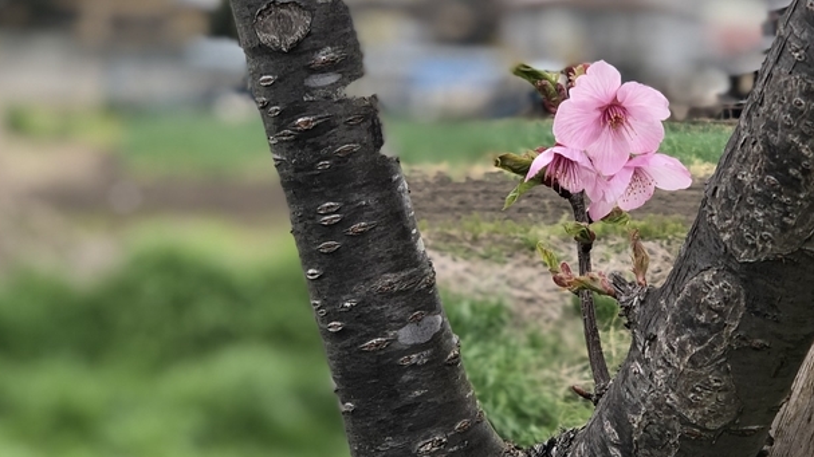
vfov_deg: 10.8
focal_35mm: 112
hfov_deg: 19.0
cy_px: 239
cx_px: 621
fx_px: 2417
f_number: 2.4
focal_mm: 6
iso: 16
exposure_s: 1/60
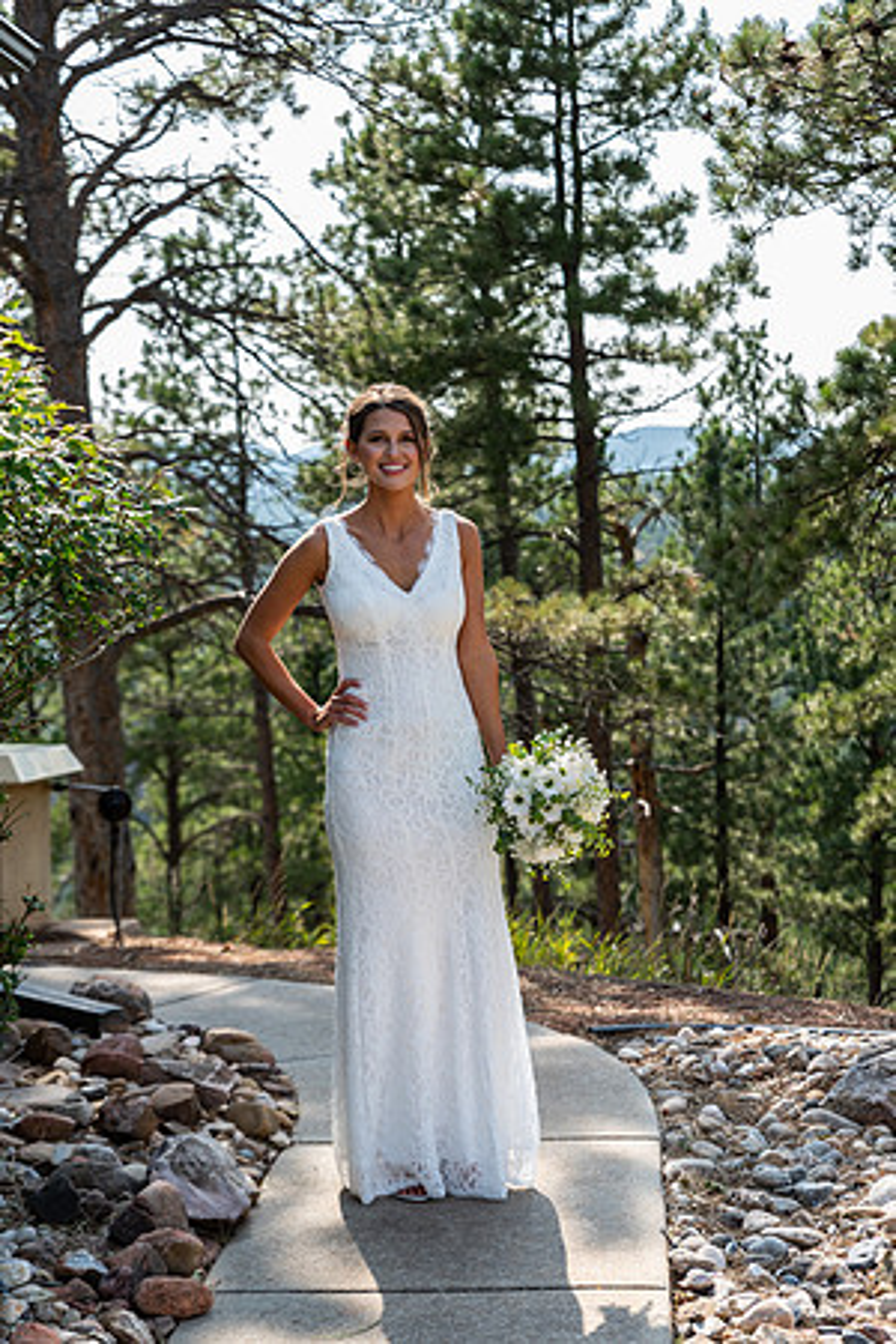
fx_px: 2538
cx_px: 448
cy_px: 672
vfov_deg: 29.7
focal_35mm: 68
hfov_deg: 20.0
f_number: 4.5
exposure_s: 1/160
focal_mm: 68
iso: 80
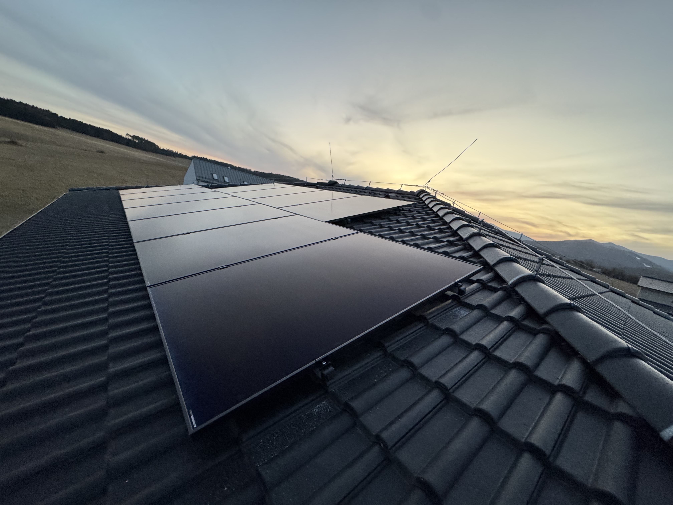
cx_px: 336
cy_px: 252
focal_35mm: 14
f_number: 2.2
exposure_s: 1/60
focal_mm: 2.22
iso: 500
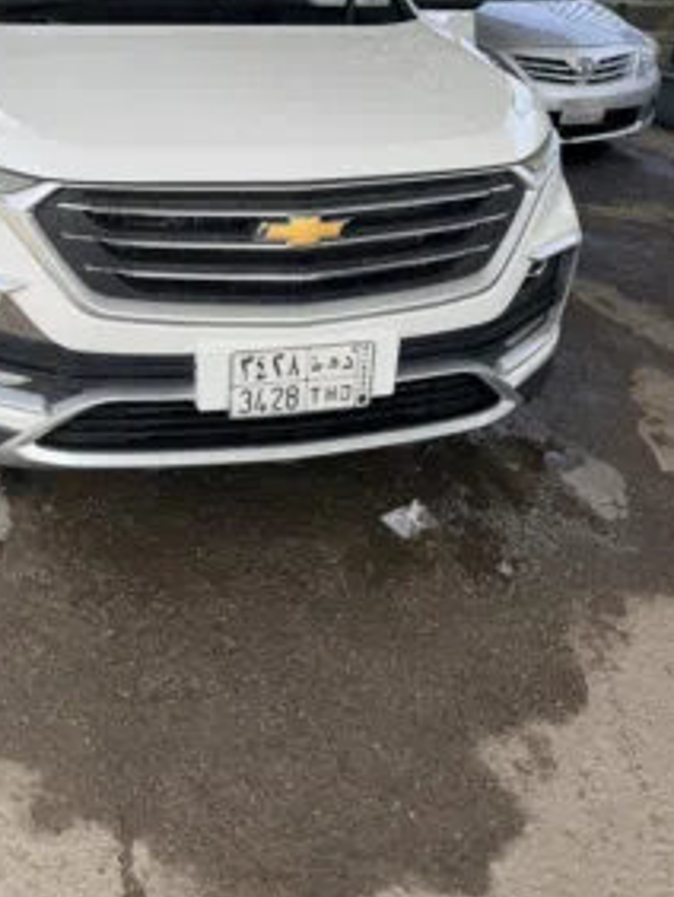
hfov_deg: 41.1
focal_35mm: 34
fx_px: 881
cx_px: 203
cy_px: 293
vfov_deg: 52.8
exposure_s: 1/2169
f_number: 1.78
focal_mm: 6.76
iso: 100
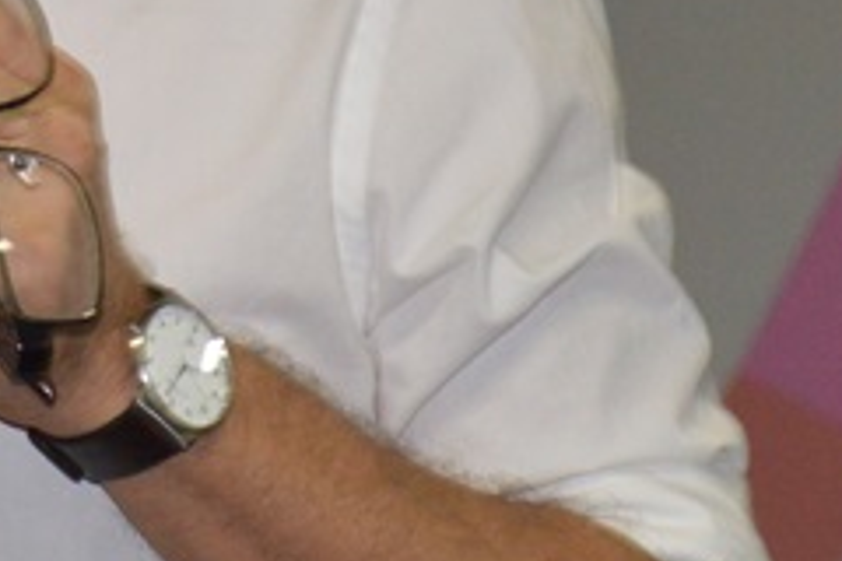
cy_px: -247
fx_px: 12726
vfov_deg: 2.5
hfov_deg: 3.8
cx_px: -172
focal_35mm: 544
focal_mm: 85
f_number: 5.3
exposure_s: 1/60
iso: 1400
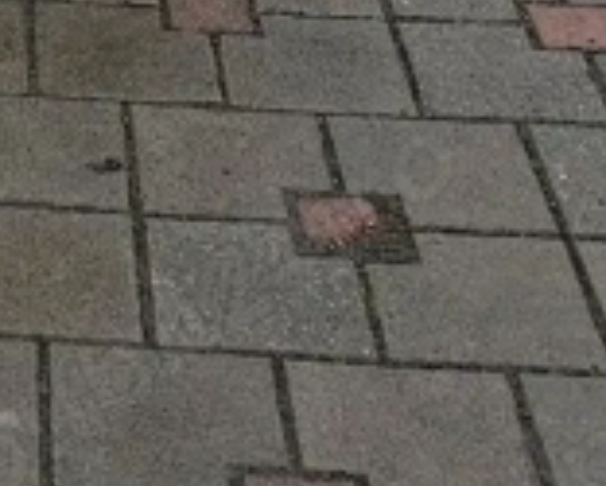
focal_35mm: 125
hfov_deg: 14.5
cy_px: -805
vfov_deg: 10.2
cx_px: -245
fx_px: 2243
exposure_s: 1/60.2
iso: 522
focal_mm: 5.89
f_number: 1.4
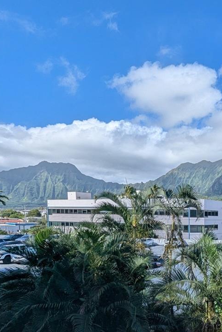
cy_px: 247
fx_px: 277
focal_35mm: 30
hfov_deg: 36.7
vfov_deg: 58.8
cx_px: 246
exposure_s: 1/1562
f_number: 2.2
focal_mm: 1.95
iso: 47
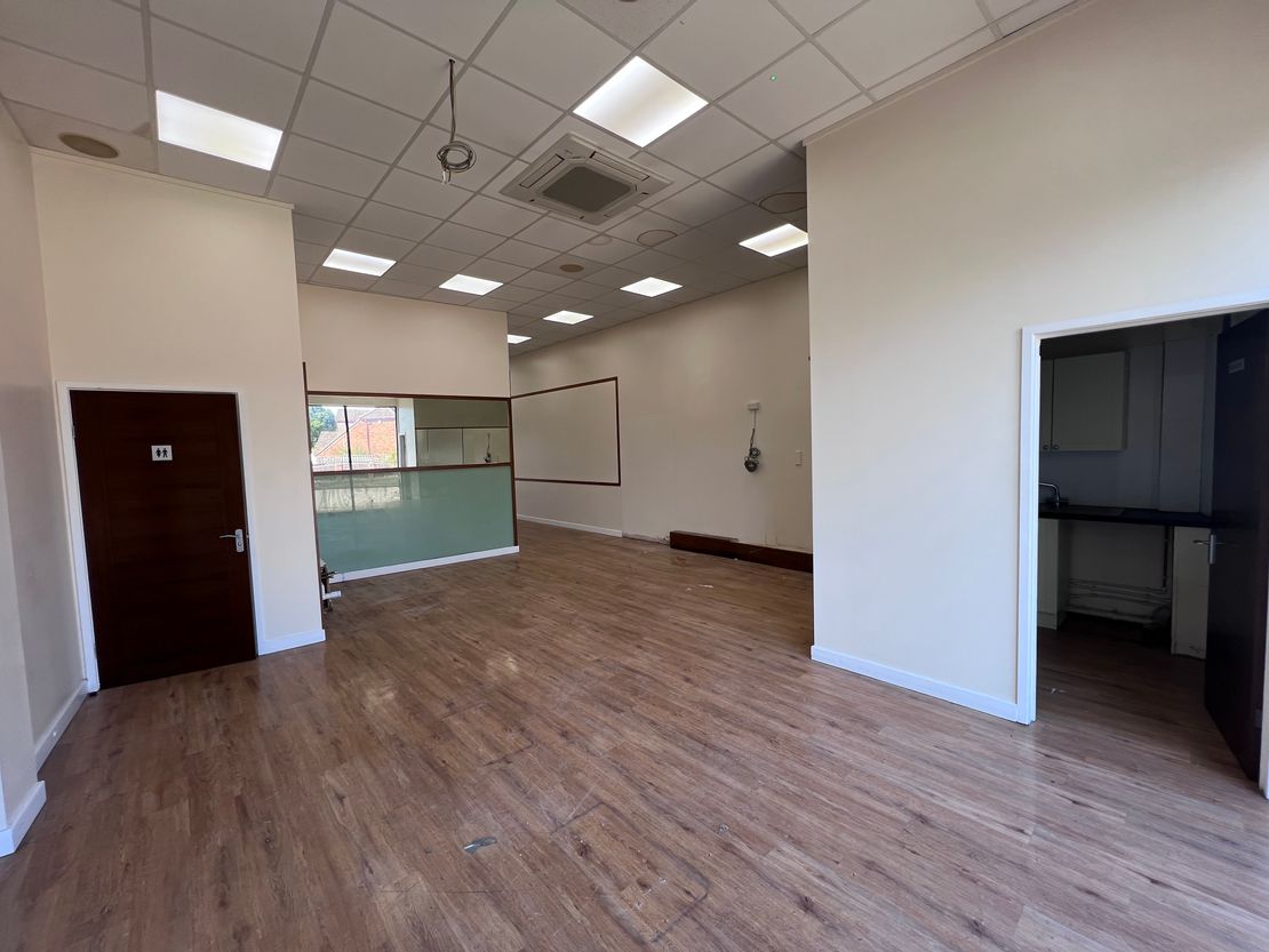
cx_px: 634
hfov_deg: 106.2
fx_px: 477
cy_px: 476
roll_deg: +2.2
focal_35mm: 13
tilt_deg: +0.2
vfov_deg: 89.9
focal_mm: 1.57
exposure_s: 1/100
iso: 40
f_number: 1.8
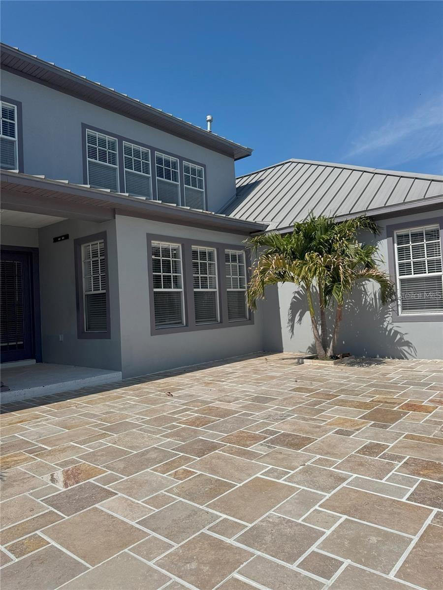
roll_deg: +1.8
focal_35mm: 24
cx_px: 222
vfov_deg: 71.6
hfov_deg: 56.8
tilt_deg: +3.2
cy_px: 295
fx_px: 410
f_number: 1.78
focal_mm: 6.76
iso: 80
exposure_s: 1/10417
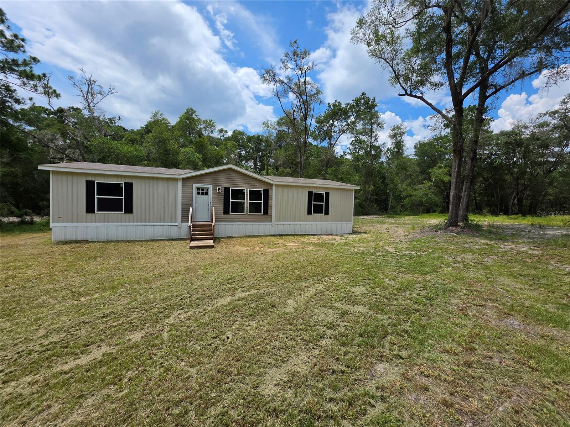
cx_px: 285
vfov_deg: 89.9
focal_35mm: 13
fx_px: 214
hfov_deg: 106.2
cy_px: 214
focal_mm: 2.2
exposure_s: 1/2497
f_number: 1.9
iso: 32
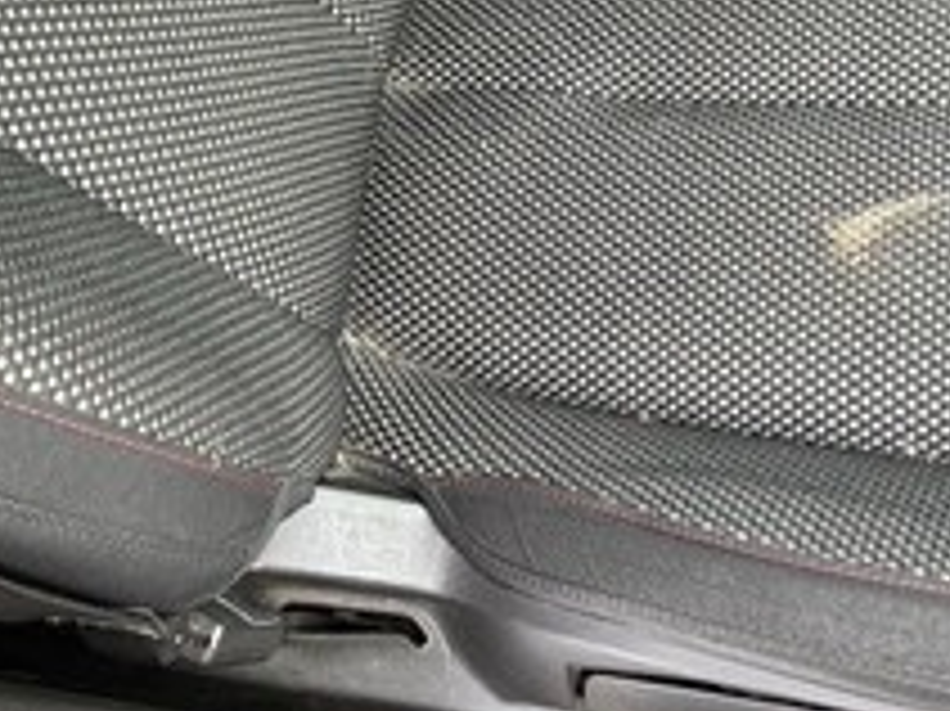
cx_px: 725
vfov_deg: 26.1
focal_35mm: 55
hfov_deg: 34.2
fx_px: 1509
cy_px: 158
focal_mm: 3
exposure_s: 1/122
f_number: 1.8
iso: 40
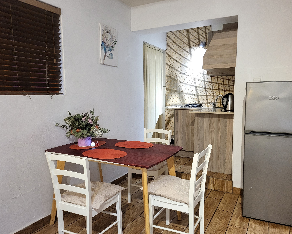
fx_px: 225
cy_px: 121
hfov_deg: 65.9
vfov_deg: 54.9
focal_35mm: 26
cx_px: 158
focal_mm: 5
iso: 640
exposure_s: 1/33
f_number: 1.8
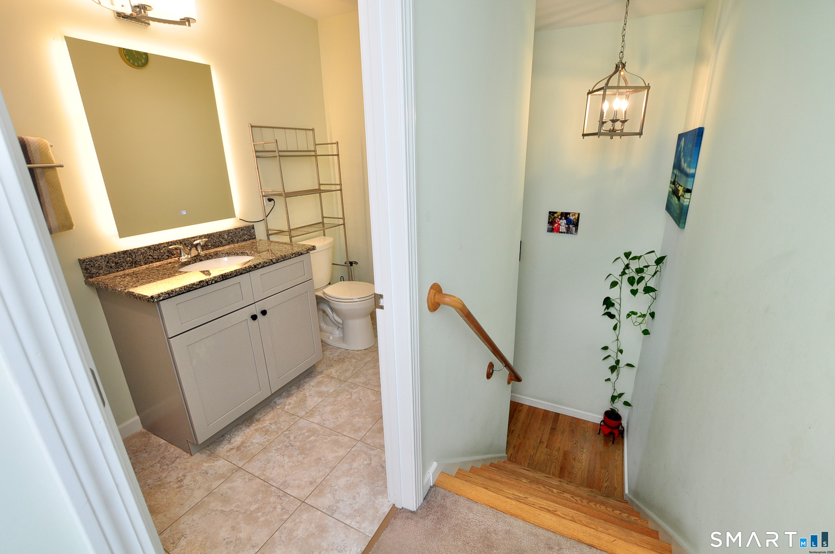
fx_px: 347
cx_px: 418
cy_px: 277
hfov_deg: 100.5
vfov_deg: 77.2
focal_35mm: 15
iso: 320
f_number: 8
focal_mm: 10
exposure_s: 1/20
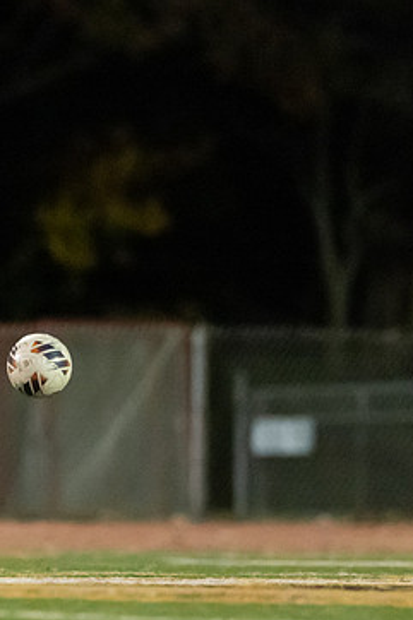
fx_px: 16448
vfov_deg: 2.2
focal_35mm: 955
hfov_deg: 1.4
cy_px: 371
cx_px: -110
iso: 16000
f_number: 2.8
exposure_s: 1/1000
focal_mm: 300
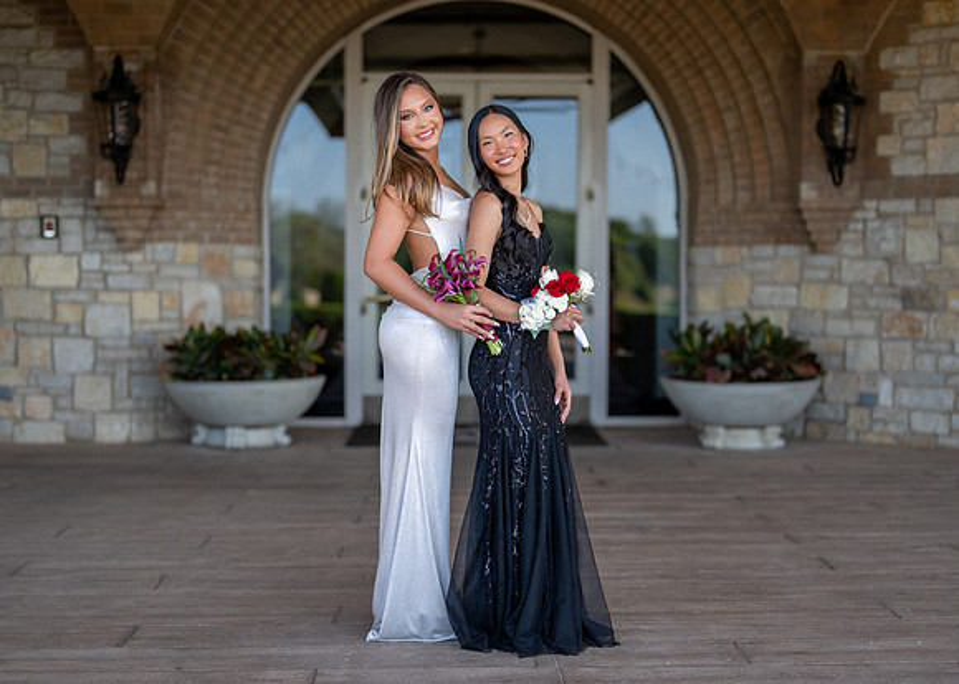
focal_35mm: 59
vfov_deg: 24.1
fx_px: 1601
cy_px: 369
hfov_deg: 33.3
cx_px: 485
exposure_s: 1/1250
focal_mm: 50
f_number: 1.3
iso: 160
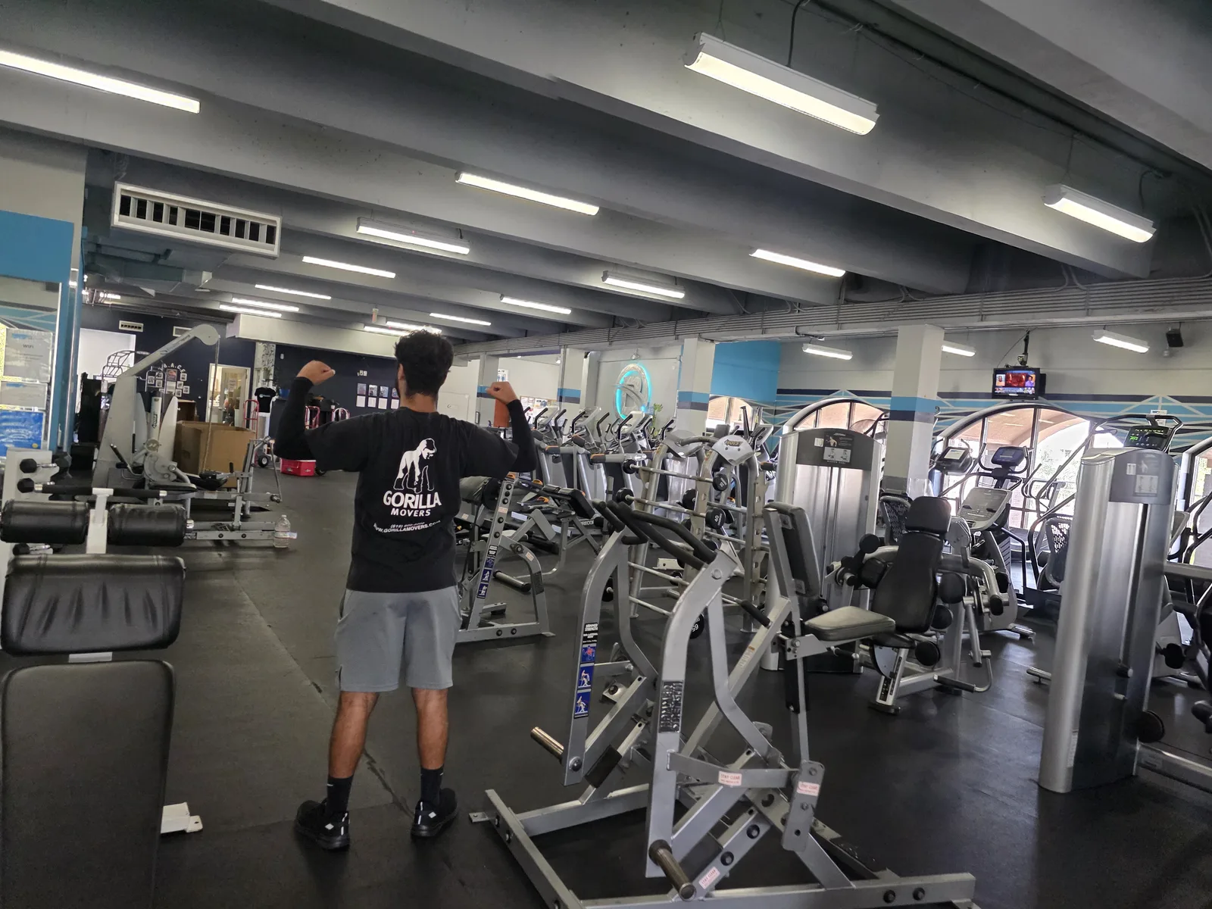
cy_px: 454
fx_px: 805
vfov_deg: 58.9
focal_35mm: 23
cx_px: 606
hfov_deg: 73.9
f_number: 1.7
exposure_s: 1/120
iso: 800
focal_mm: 6.3
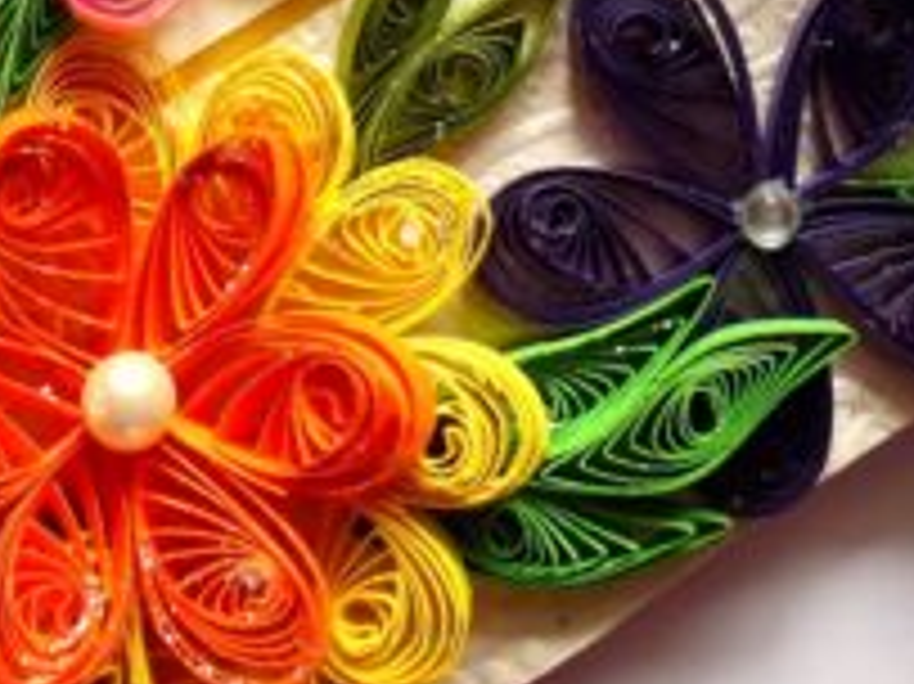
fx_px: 1953
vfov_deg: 18.4
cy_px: -230
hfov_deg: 26.3
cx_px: 347
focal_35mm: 74
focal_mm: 4.5
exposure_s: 1/100
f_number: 2.8
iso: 100
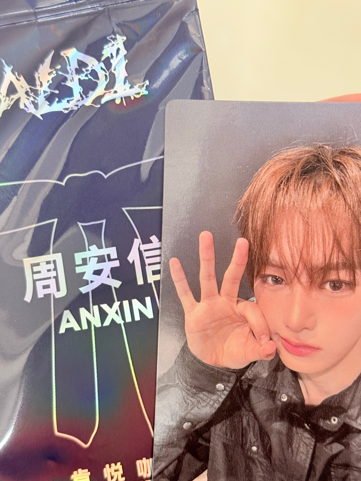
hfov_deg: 25.6
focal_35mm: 57
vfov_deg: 33.8
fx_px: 792
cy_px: 261
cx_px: 211
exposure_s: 1/60
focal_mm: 6.76
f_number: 1.78
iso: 200
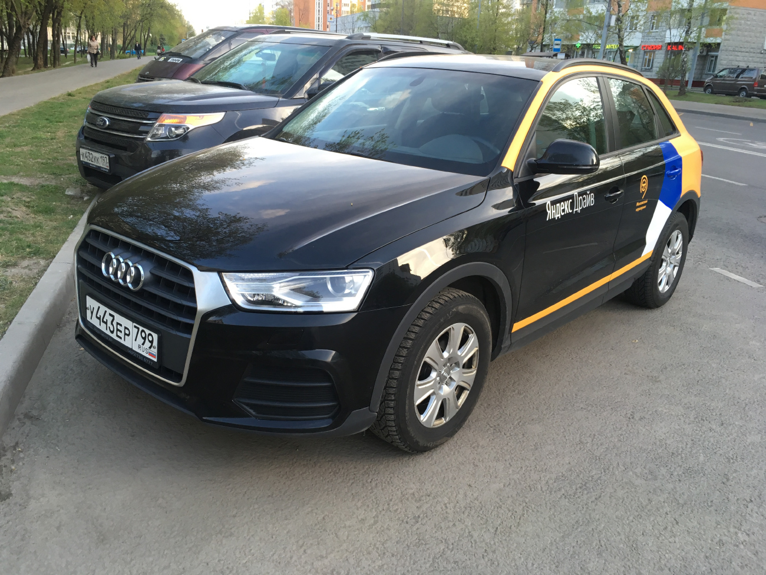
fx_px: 642
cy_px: 288
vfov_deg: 48.2
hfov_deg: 61.7
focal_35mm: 29
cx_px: 383
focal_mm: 4.15
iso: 25
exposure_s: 1/33
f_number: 2.2
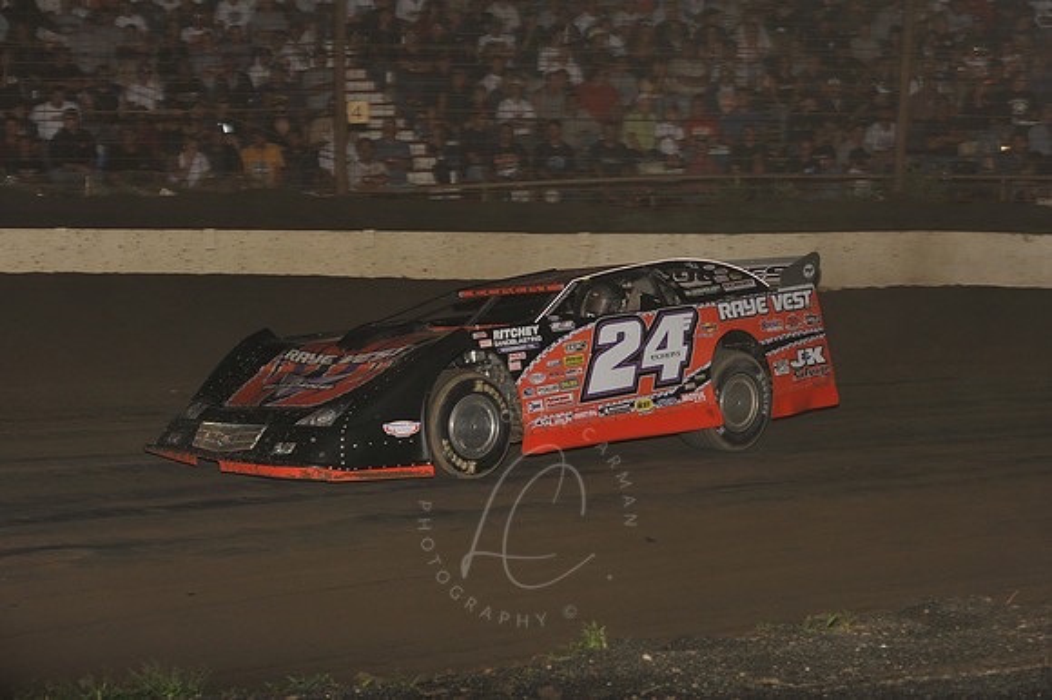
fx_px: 3271
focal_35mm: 112
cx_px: 526
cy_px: 350
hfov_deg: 18.3
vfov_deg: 12.2
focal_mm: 112
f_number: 7.1
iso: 640
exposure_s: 1/320
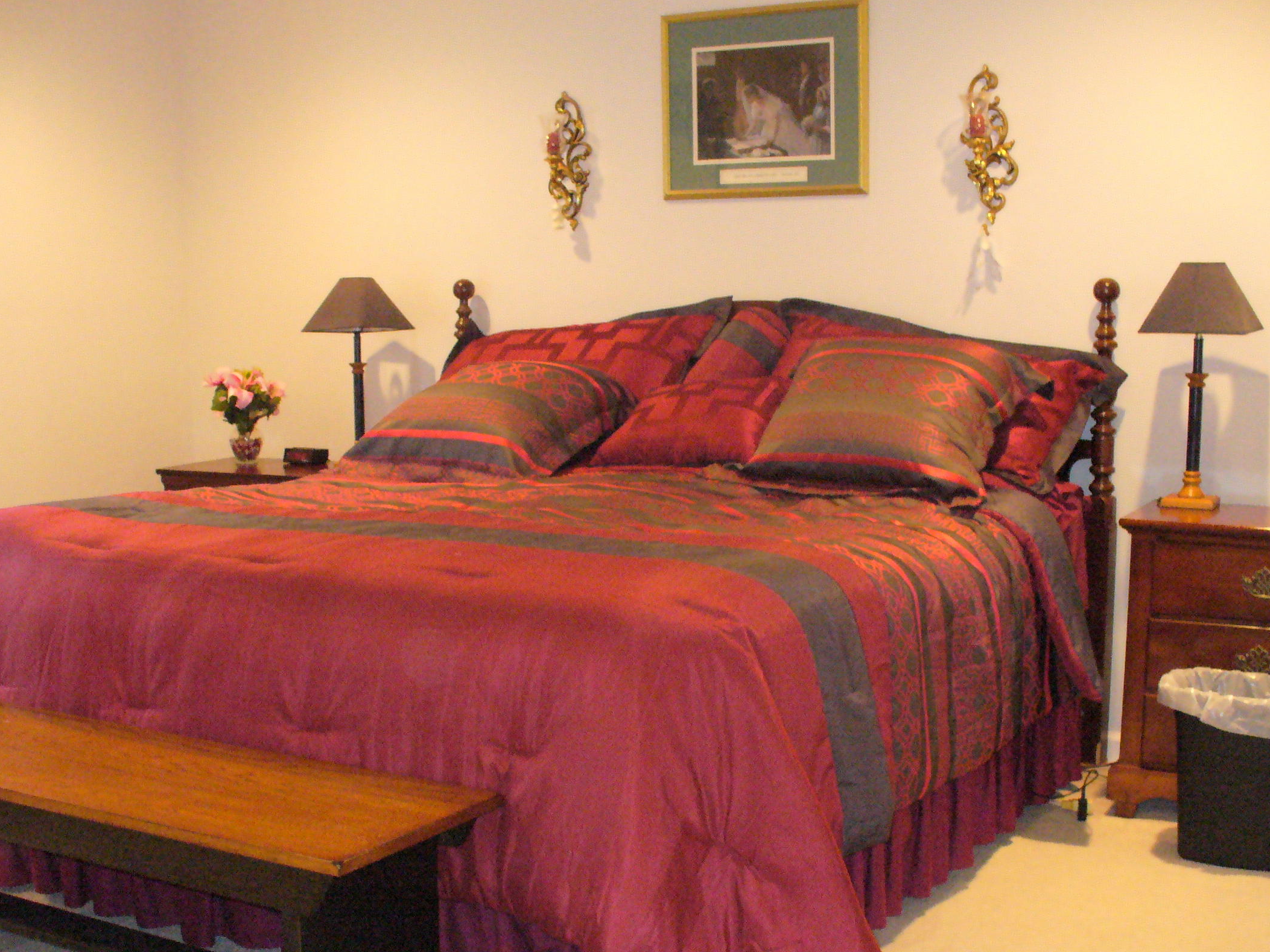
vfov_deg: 32.1
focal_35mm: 45
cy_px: 565
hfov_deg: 42.1
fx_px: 1651
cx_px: 615
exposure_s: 1/15
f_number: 2.8
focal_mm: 6.1
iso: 400
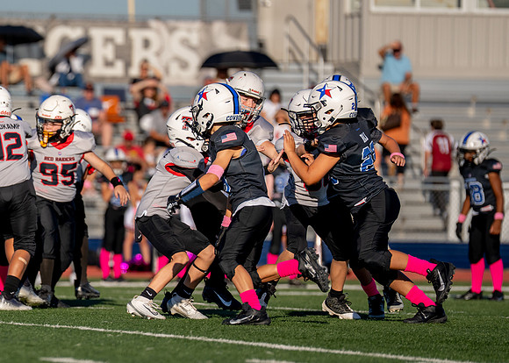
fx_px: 5045
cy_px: 185
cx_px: 60
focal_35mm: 349
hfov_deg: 5.8
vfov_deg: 4.1
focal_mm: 200
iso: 160
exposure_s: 1/5000
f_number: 2.8
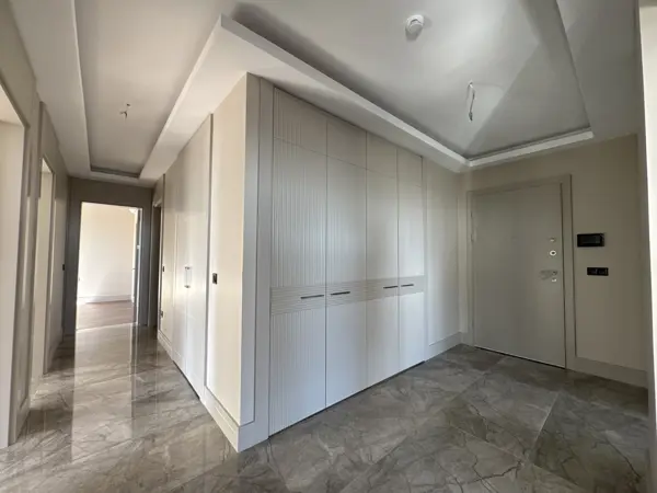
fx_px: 266
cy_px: 246
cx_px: 328
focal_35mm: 14
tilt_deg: +1.7
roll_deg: -0.2
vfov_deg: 85.7
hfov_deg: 102.1
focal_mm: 2.22
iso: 100
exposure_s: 1/99
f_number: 2.2
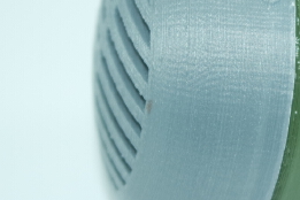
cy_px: 106
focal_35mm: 177
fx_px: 1475
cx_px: 272
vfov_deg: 7.8
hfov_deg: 11.5
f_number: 5.6
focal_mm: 50
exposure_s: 1/180
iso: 400
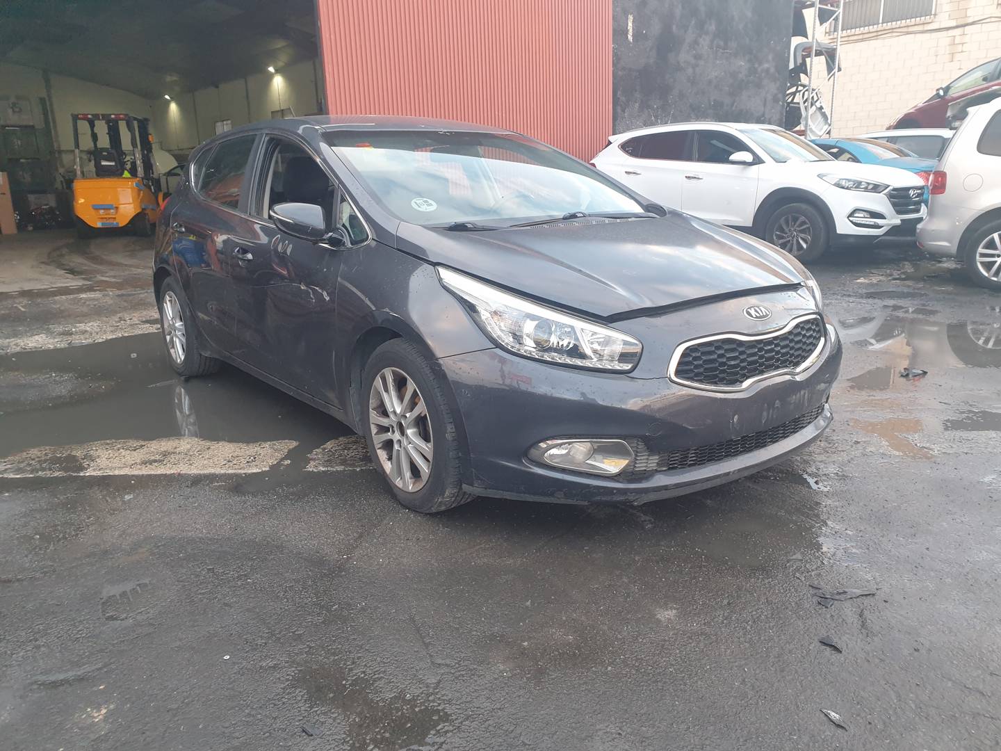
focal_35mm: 26
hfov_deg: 67.3
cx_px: 500
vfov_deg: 53.1
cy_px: 376
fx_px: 752
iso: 160
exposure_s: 1/50
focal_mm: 4.3
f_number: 2.4
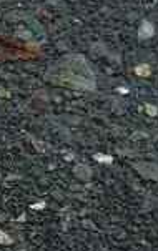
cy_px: 80
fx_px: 2234
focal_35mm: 326
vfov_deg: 6.4
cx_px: -248
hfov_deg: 4.0
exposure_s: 1/160
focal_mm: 63
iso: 400
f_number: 3.5
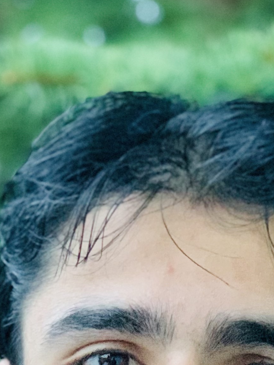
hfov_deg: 8.2
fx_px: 1921
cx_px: 167
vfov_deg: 10.5
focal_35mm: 182
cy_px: 566
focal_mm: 6
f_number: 2.4
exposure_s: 1/40
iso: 500
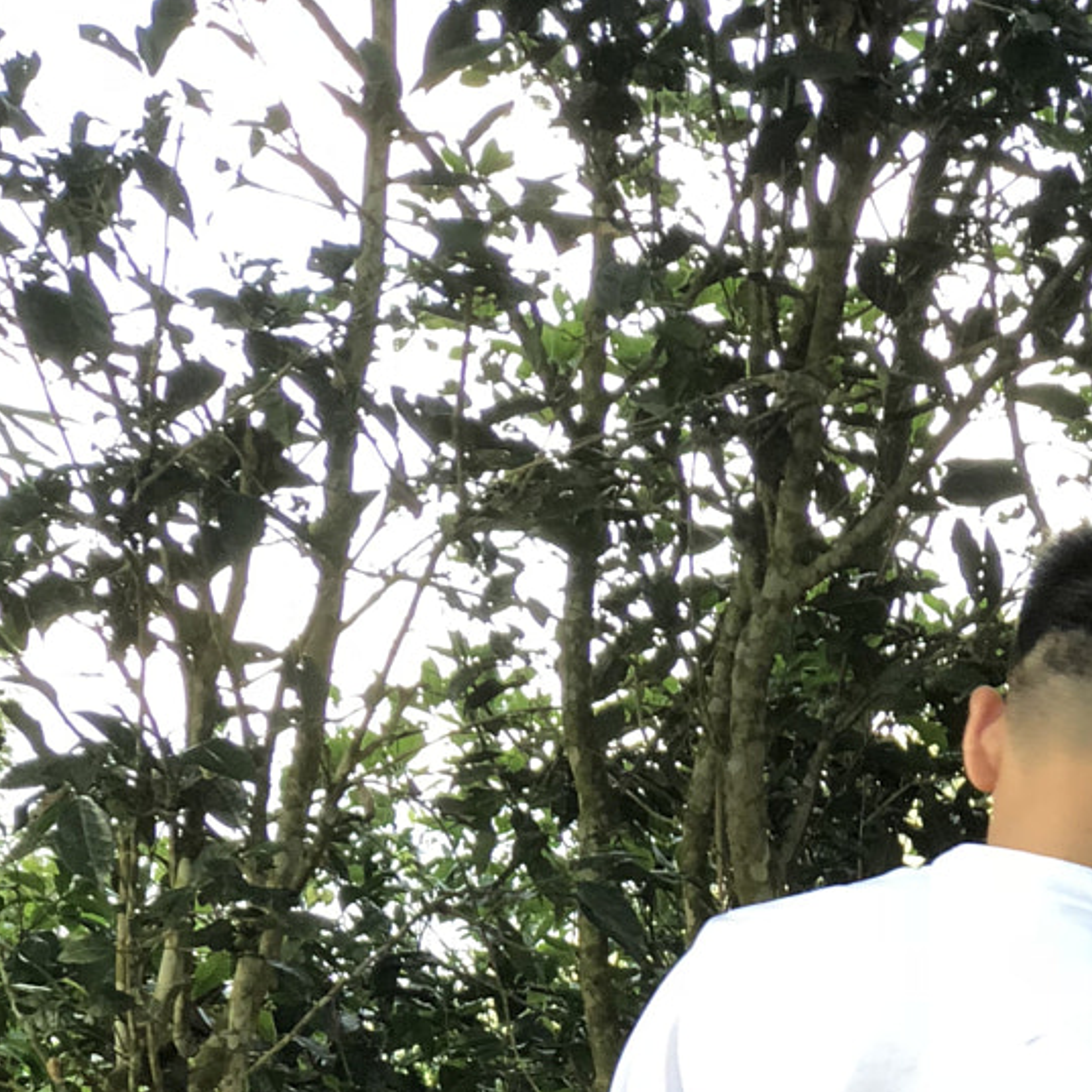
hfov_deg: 11.6
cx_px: 950
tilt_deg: -4.4
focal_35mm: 150
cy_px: 1462
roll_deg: -2.3
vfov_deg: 11.3
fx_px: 5354
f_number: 2.8
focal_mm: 6.6
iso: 50
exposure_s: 1/60
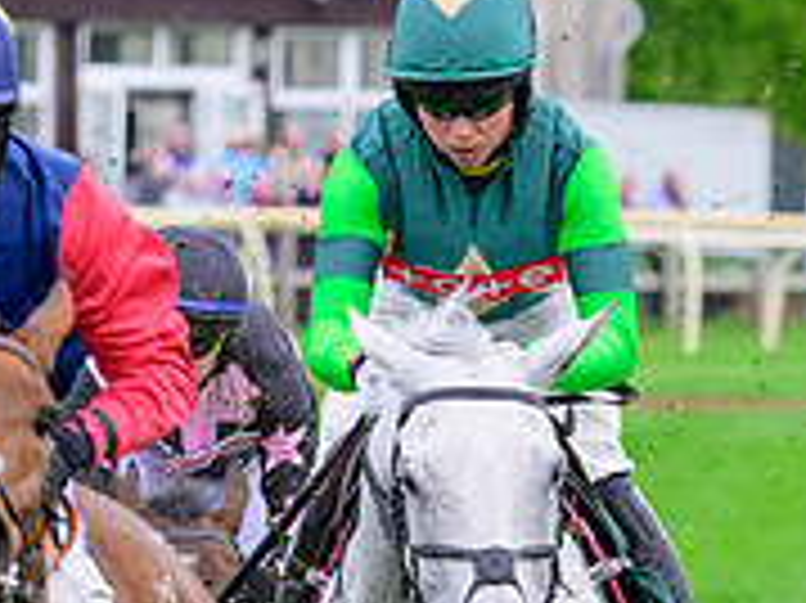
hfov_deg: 2.4
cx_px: 521
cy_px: 1087
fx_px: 19196
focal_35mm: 825
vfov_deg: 1.8
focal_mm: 200
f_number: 6.3
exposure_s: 1/1250
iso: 1000
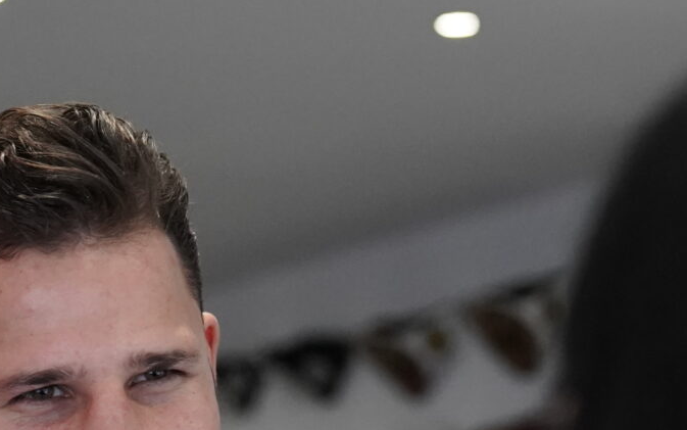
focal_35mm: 186
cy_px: 732
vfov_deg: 6.9
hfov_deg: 11.2
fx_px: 3483
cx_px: 35
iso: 4000
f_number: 2.8
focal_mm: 48
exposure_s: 1/250
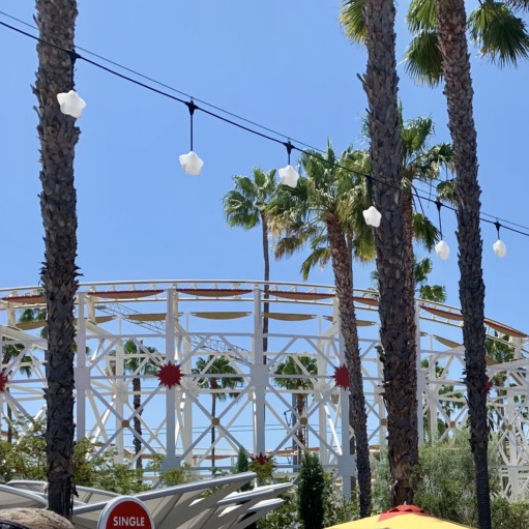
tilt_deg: +6.9
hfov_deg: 29.6
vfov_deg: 30.6
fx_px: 934
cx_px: 524
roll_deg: +1.5
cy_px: 443
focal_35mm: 54
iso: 25
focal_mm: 4.25
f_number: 1.8
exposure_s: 1/1718
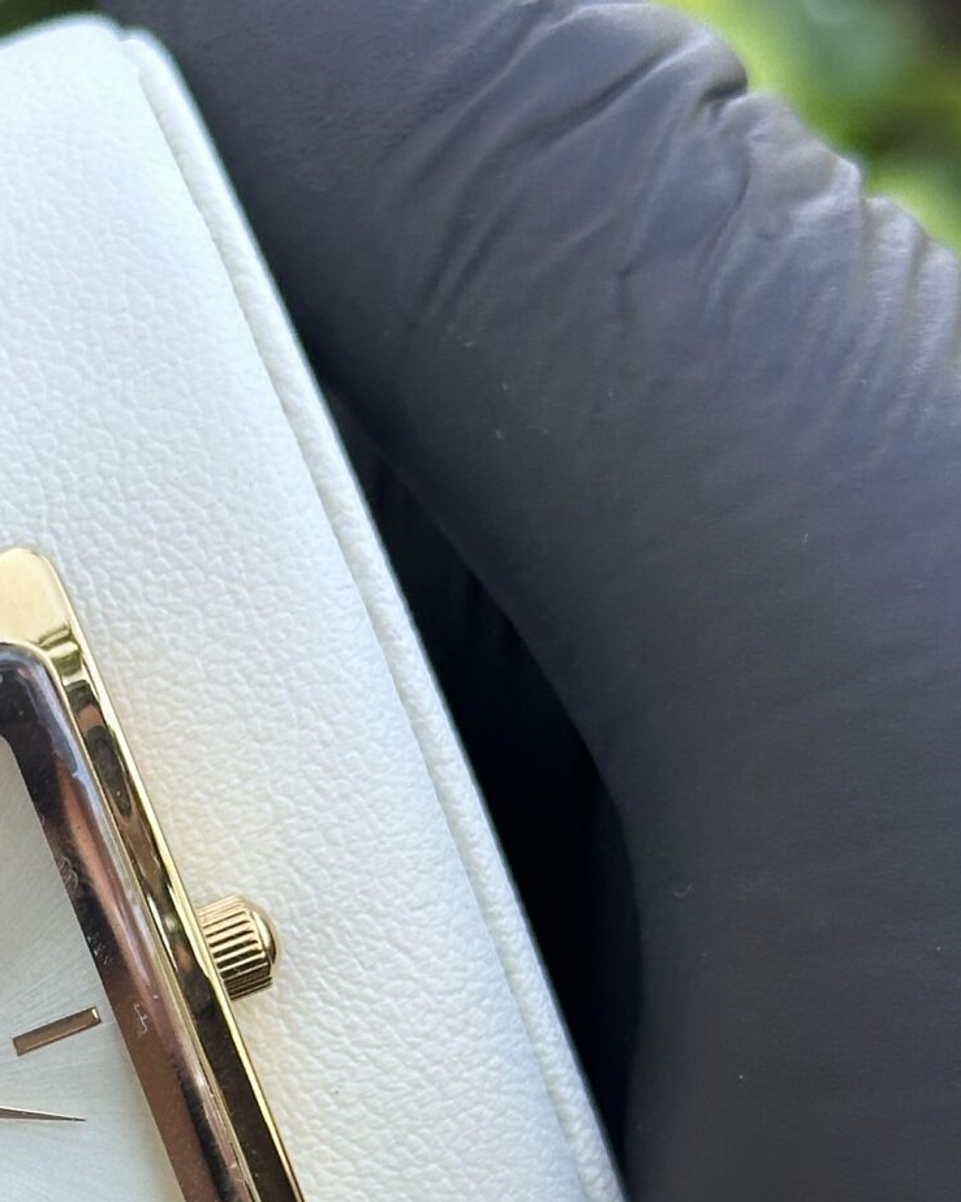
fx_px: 4623
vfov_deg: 14.7
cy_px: 1064
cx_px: -160
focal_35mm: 130
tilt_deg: -29.4
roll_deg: +13.4
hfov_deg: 11.6
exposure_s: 1/265
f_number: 1.78
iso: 64
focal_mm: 6.86
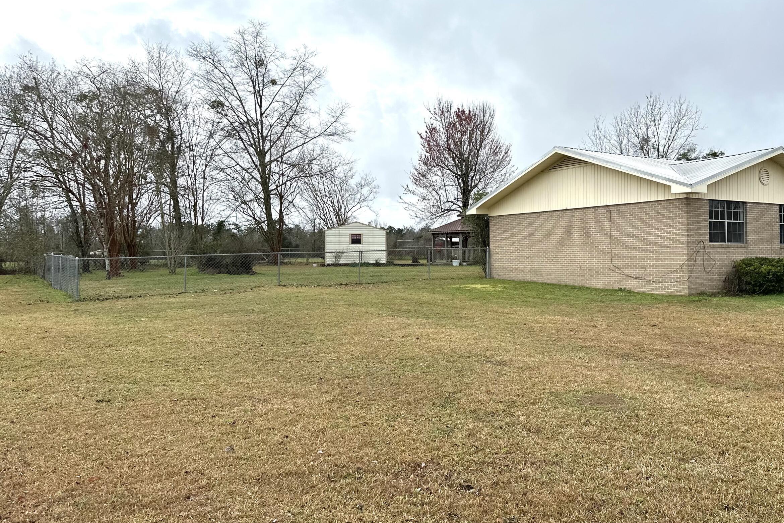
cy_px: 233
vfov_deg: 41.1
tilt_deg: +2.2
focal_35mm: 32
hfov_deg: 58.0
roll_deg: -0.2
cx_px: 486
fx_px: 697
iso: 80
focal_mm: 6.86
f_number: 1.78
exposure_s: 1/2155
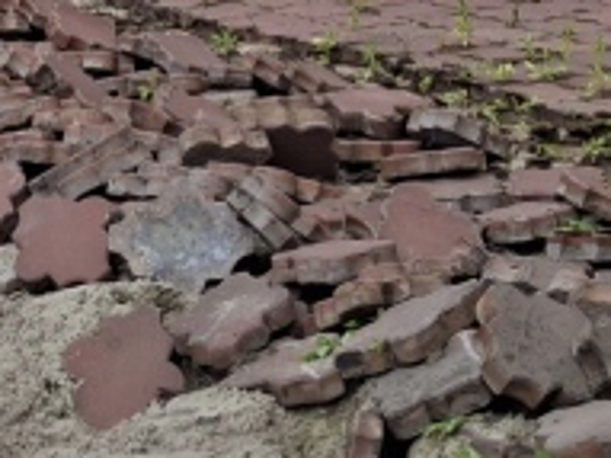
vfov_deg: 10.0
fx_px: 2364
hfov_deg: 14.6
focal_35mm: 134
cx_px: 74
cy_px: -544
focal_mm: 4.69
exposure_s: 1/2128
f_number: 1.8
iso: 32
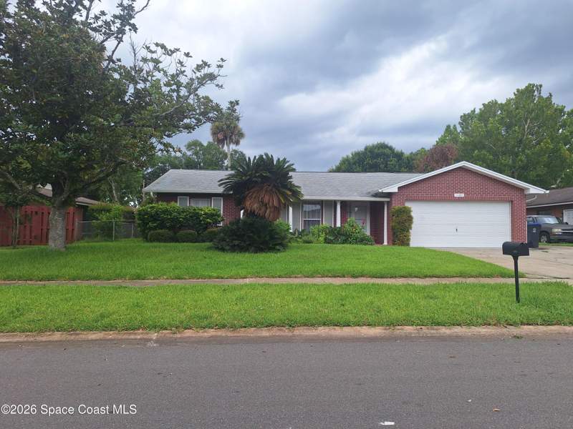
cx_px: 286
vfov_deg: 58.9
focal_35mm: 23
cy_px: 214
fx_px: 381
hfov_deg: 73.9
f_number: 1.8
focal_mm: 5.54
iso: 40
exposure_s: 1/265
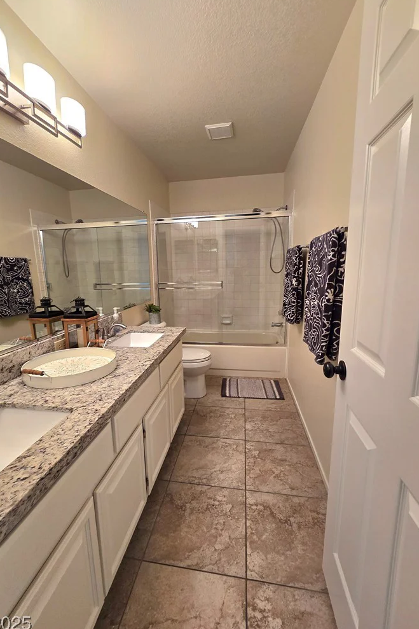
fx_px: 244
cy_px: 316
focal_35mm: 14
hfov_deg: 81.0
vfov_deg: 104.3
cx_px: 189
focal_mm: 2.2
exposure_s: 1/60.2
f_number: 2.2
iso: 125
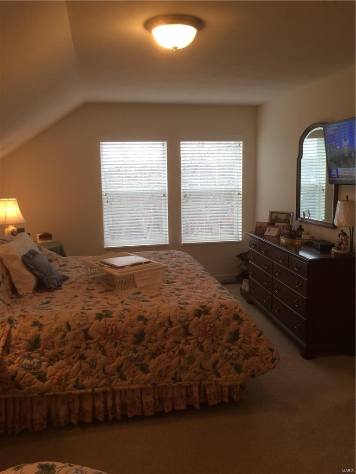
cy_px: 237
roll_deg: +2.4
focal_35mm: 29
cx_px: 178
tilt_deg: -7.5
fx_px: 398
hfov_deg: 48.2
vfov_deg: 61.7
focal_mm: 4.15
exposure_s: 1/30
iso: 40
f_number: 2.2
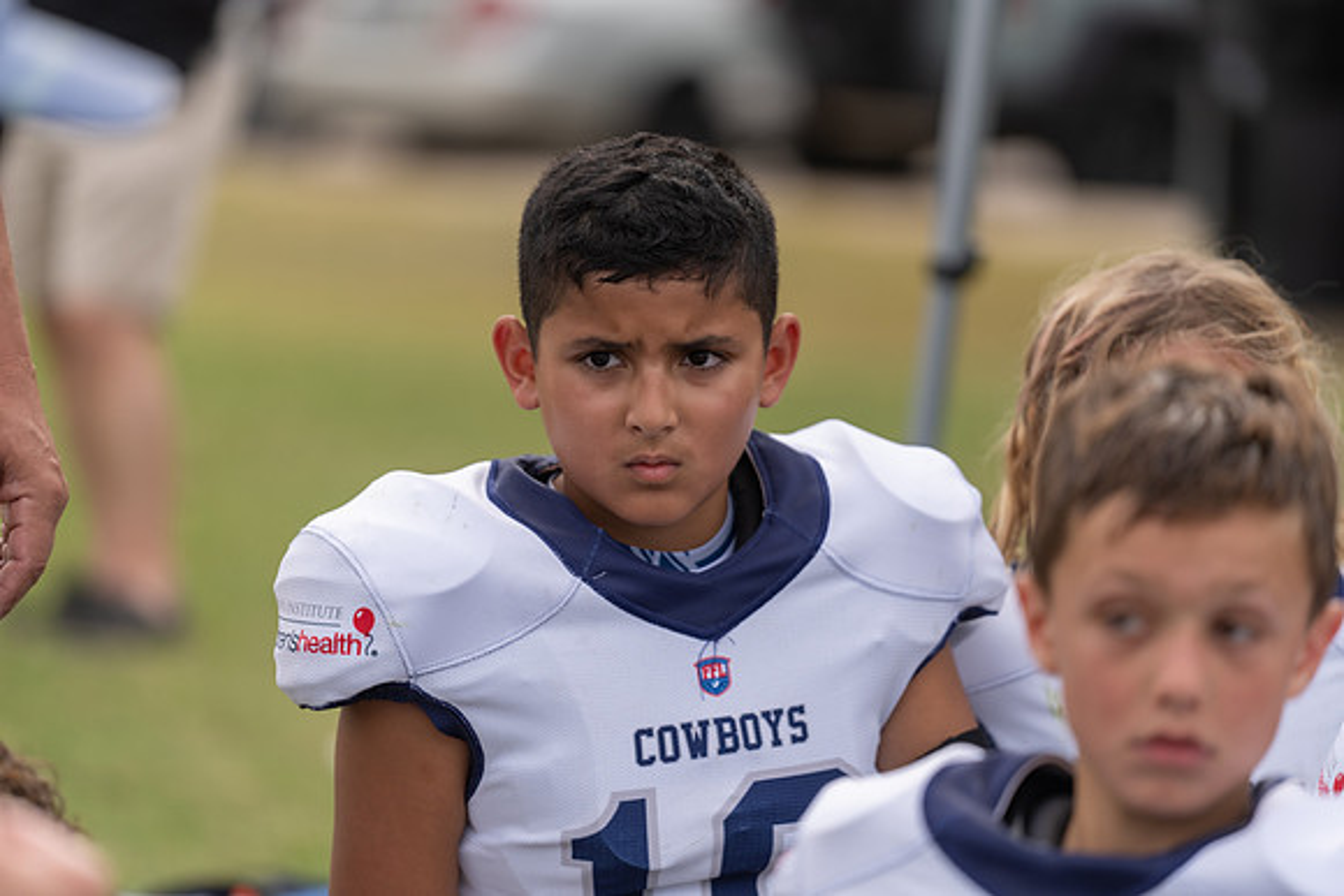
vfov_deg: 6.9
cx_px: 672
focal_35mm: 200
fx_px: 7468
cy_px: 448
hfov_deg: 10.3
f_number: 2.8
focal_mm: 200
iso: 100
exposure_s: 1/640
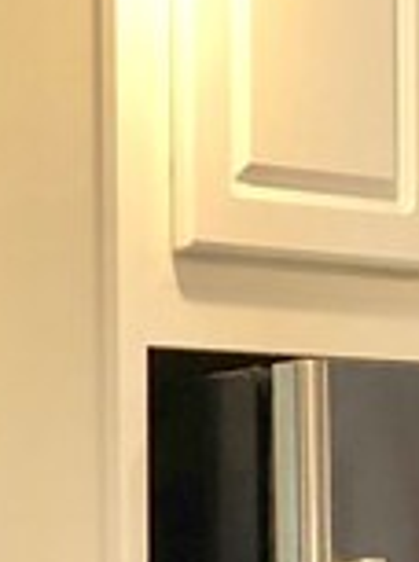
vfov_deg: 10.1
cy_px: 940
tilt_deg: -5.0
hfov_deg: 7.4
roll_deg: +1.2
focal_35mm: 188
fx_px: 3047
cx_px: -581
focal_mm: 3.99
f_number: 1.8
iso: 40
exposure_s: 1/30
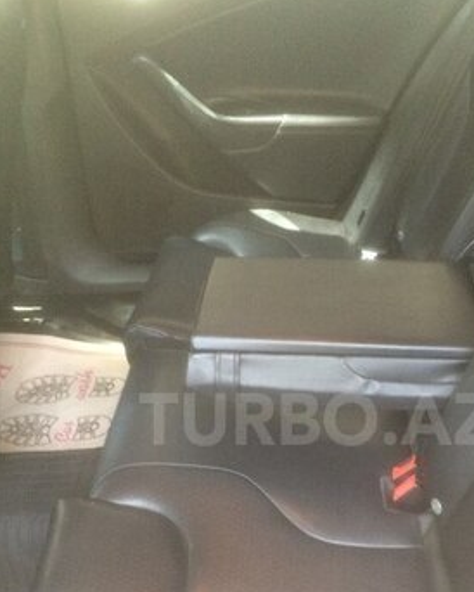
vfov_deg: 43.8
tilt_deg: -46.7
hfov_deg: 36.1
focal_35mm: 41
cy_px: 419
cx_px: 317
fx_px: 718
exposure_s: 1/33
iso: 200
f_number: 2.2
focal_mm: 4.15
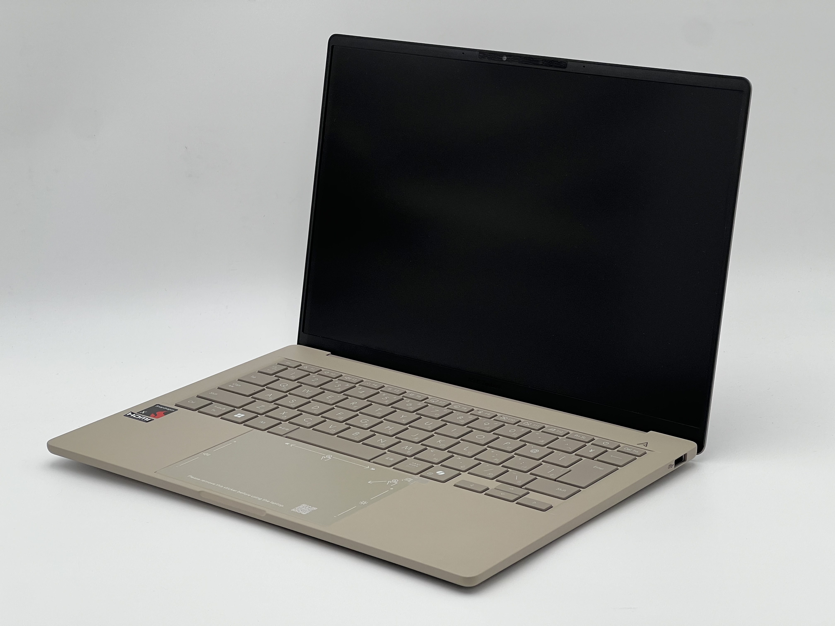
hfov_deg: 25.3
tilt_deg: -16.2
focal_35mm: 77
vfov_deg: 19.1
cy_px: 313
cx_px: 418
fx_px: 1857
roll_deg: +2.4
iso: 50
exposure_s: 1/99
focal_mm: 9
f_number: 2.8
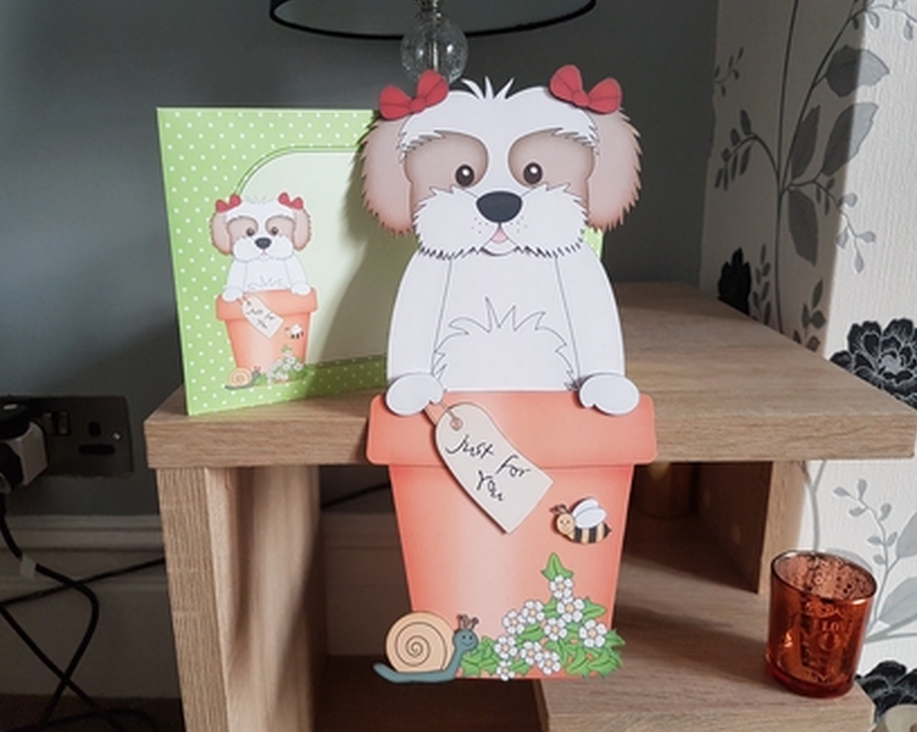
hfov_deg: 62.2
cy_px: 367
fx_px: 760
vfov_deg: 51.5
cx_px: 427
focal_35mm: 28
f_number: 1.7
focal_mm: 4.2
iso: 200
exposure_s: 1/50
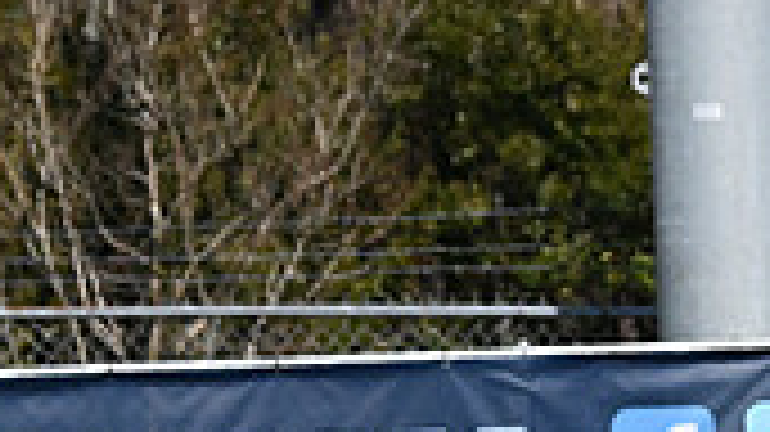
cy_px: 646
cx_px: 806
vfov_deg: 1.1
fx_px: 21816
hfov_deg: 2.0
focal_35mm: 1069
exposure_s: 1/10000
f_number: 14
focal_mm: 300
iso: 6400
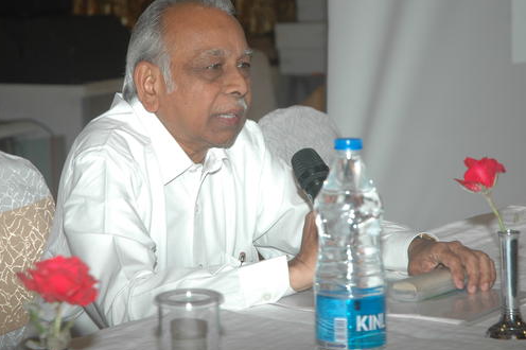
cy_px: 151
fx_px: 1854
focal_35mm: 127
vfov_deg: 10.8
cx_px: 240
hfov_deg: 16.1
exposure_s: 1/60
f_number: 4.5
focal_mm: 70
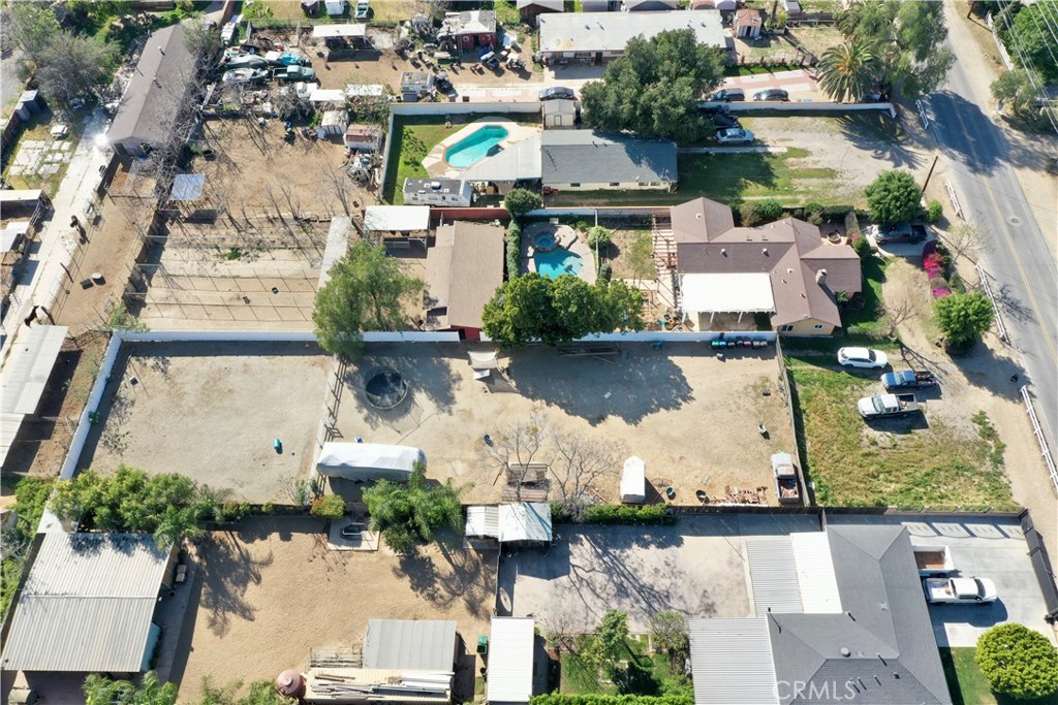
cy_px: 352
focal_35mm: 28
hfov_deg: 65.5
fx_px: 823
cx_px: 529
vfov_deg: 46.4
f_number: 8
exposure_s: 1/160
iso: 100
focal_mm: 10.26
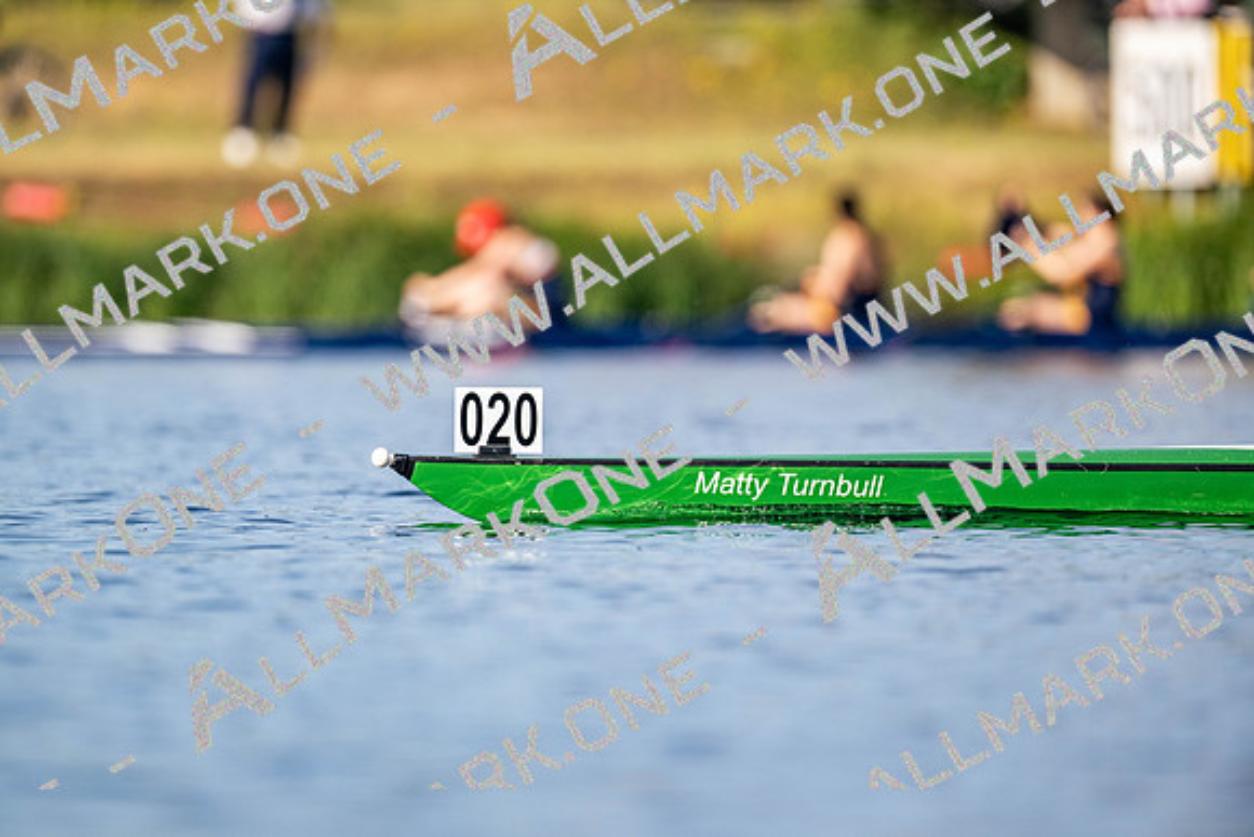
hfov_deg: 3.4
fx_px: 20904
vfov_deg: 2.3
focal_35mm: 600
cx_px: 627
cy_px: 418
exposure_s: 1/2500
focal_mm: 600
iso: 360
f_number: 5
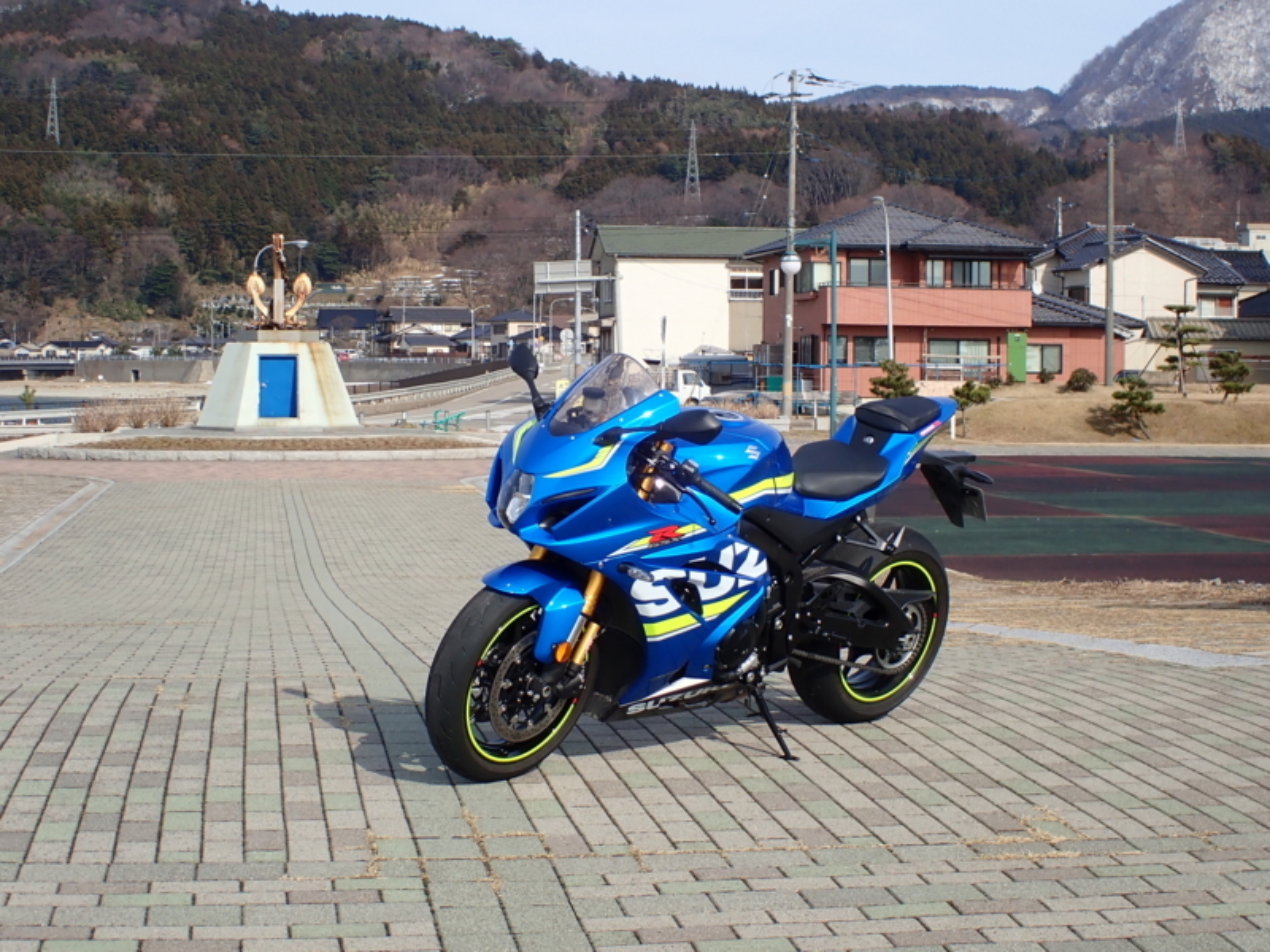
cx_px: 635
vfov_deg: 18.4
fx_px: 2935
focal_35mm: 80
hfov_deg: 24.4
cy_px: 476
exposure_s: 1/320
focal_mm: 14.41
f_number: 5.6
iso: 100
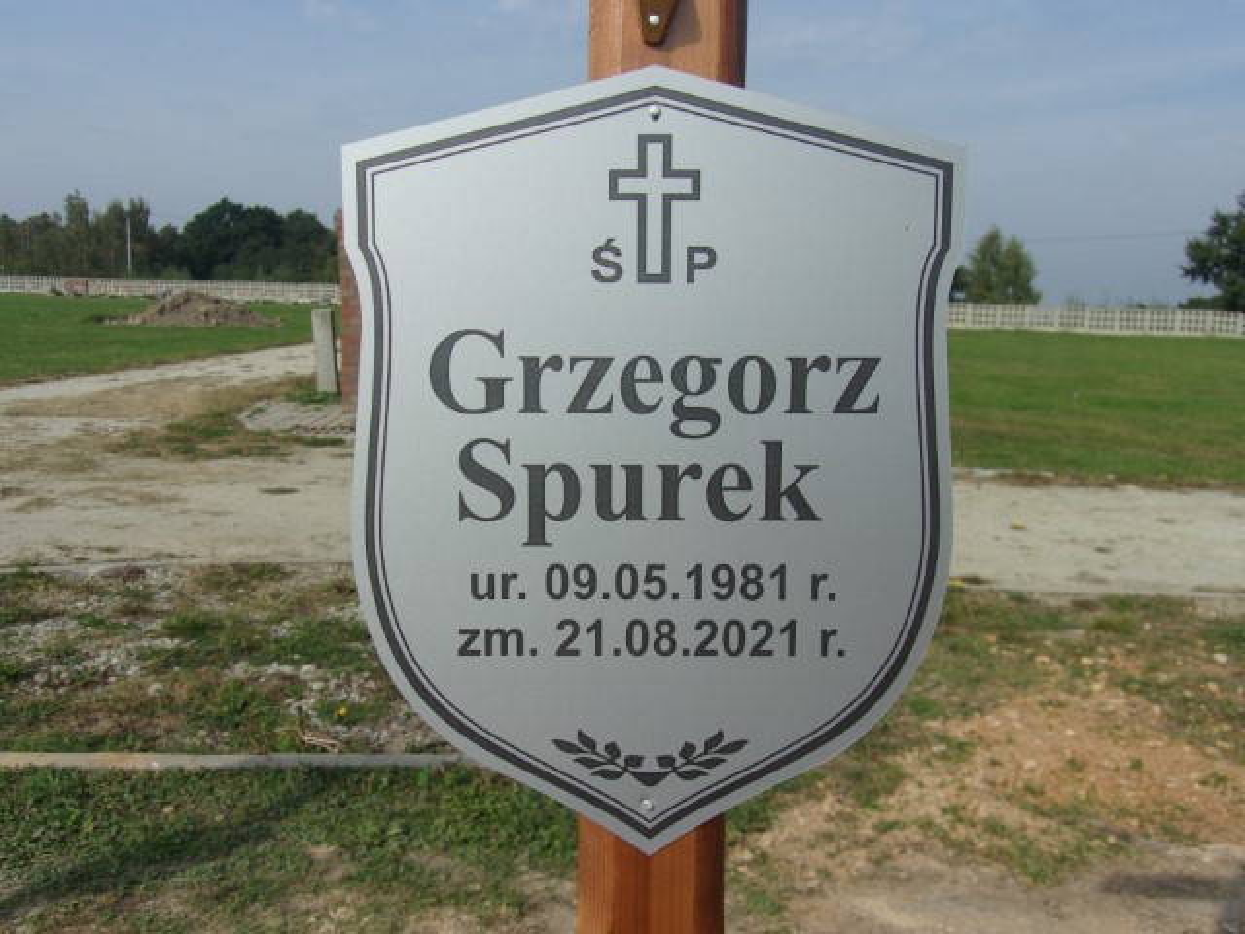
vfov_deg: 41.8
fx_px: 1223
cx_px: 622
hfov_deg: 54.0
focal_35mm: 34
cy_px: 467
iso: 80
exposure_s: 1/125
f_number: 11.6
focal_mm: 6.1
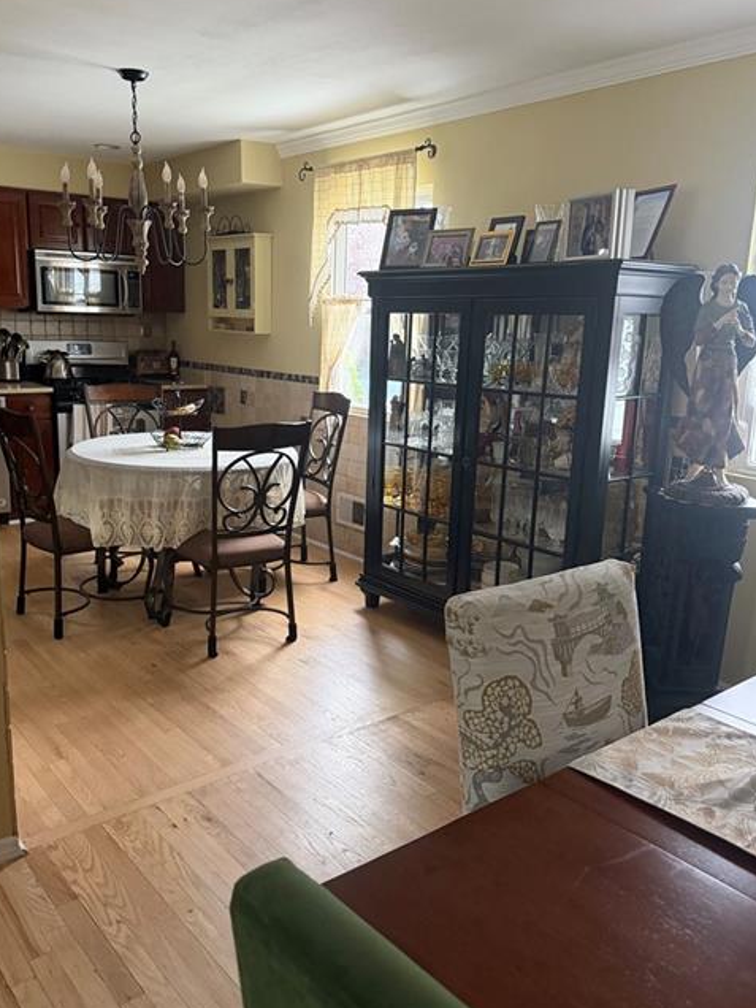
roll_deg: -1.4
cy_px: 509
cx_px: 331
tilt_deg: -12.1
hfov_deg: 48.1
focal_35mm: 29
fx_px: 844
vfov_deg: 61.7
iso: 640
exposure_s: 1/60
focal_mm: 6.76
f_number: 1.78
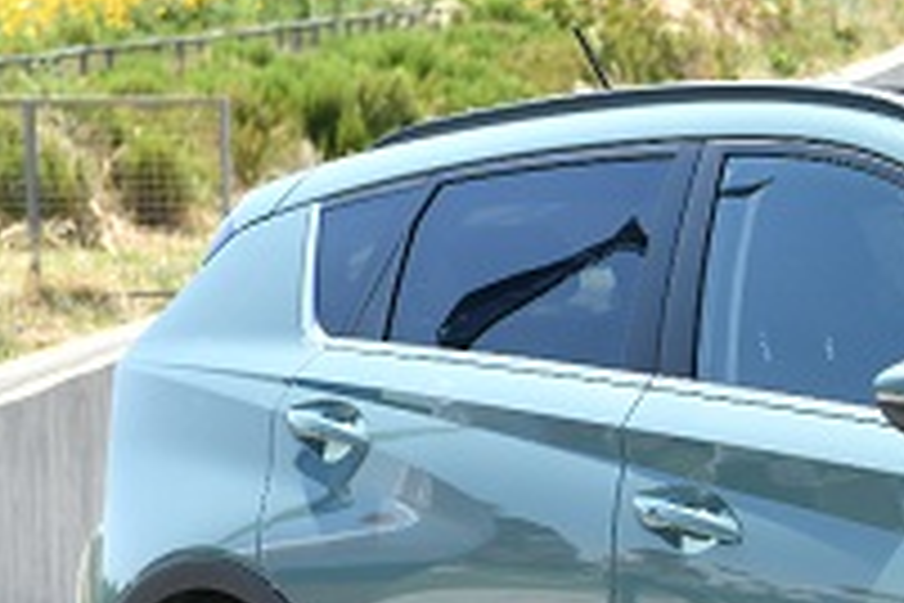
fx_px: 5072
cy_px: 410
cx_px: 1426
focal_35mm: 202
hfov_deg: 9.8
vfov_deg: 6.8
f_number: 4.5
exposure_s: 1/1250
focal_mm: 58
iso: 200
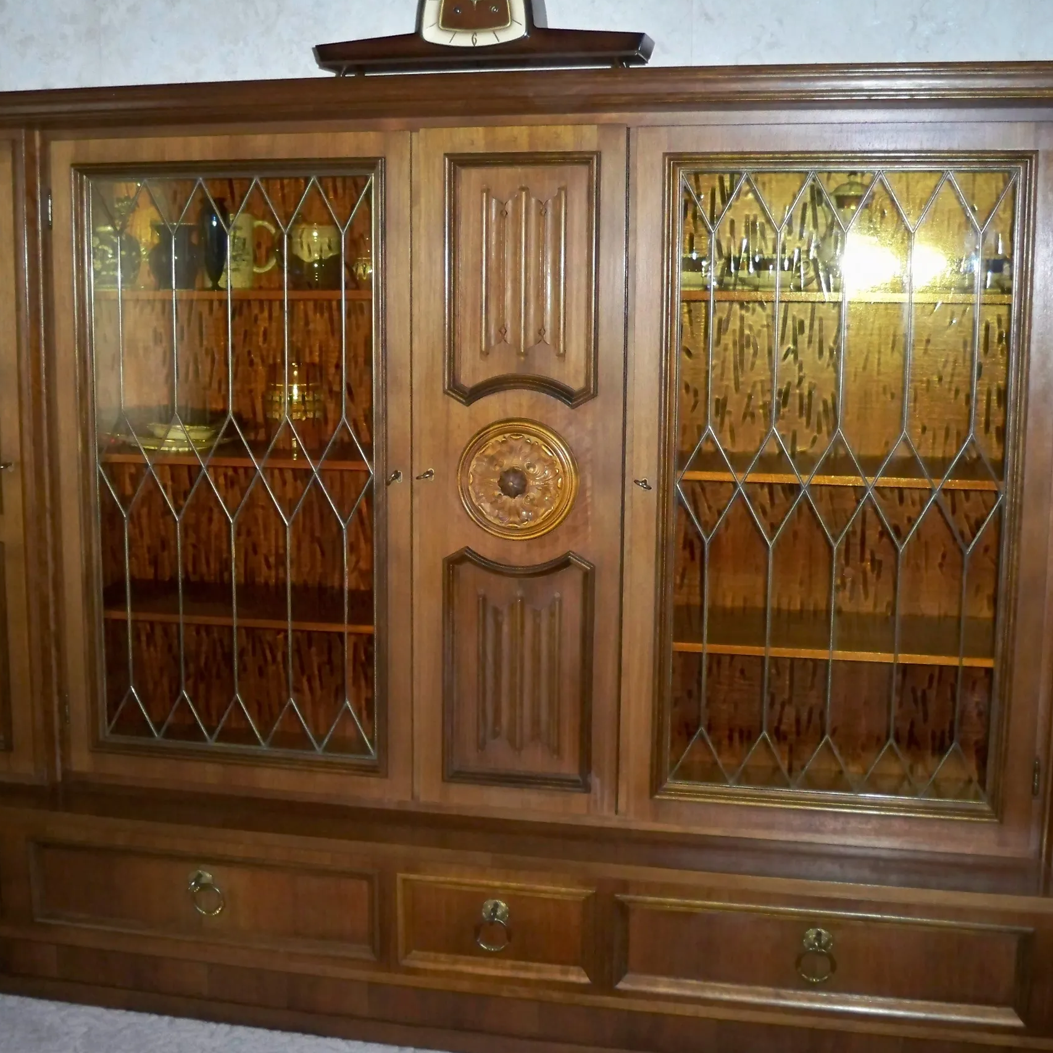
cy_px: 547
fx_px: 1618
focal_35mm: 47
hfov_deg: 35.9
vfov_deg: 36.1
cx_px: 409
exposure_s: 1/60
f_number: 3.1
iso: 320
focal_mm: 6.3
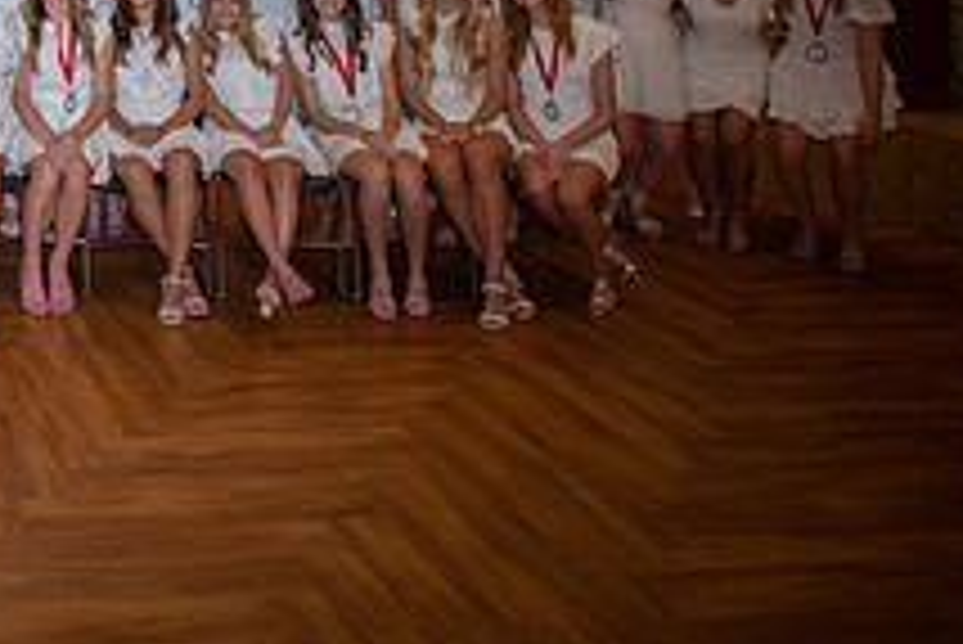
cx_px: -194
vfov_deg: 25.0
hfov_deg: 34.3
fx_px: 1231
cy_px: -212
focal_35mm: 46
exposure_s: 1/160
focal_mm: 17
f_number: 4.5
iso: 2000
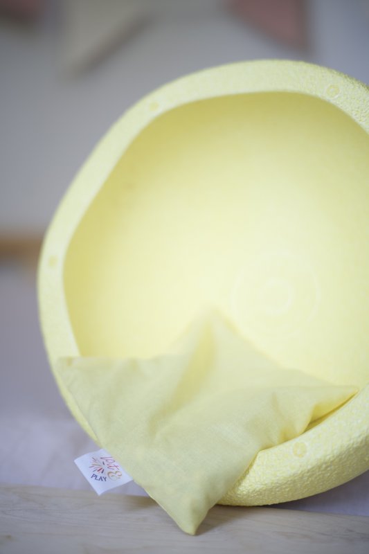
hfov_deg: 27.0
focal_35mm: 50
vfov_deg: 39.6
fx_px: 769
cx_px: 184
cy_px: 277
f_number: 1.8
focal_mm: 50
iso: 320
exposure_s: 1/250
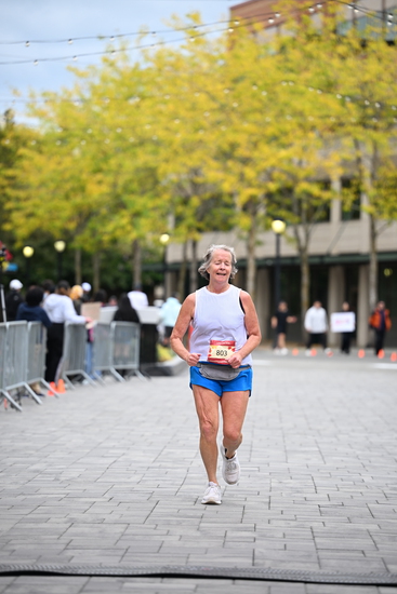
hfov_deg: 10.2
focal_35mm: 135
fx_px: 2232
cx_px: 198
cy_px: 297
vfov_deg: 15.2
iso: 640
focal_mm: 135
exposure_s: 1/2500
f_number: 2.8
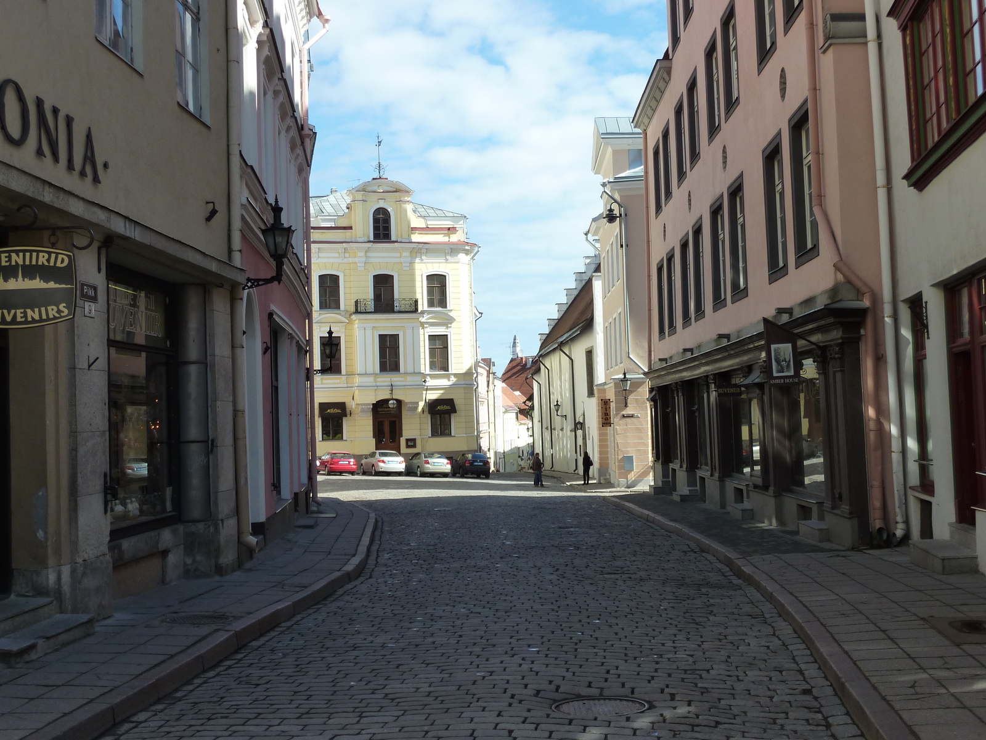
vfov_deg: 34.3
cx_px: 493
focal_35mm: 42
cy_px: 370
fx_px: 1196
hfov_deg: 44.8
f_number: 4
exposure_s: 1/400
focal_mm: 6.9
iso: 125
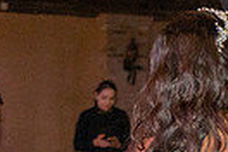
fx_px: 2204
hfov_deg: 5.9
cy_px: 217
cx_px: 340
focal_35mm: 348
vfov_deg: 3.9
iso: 2000
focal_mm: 79
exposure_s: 1/160
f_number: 6
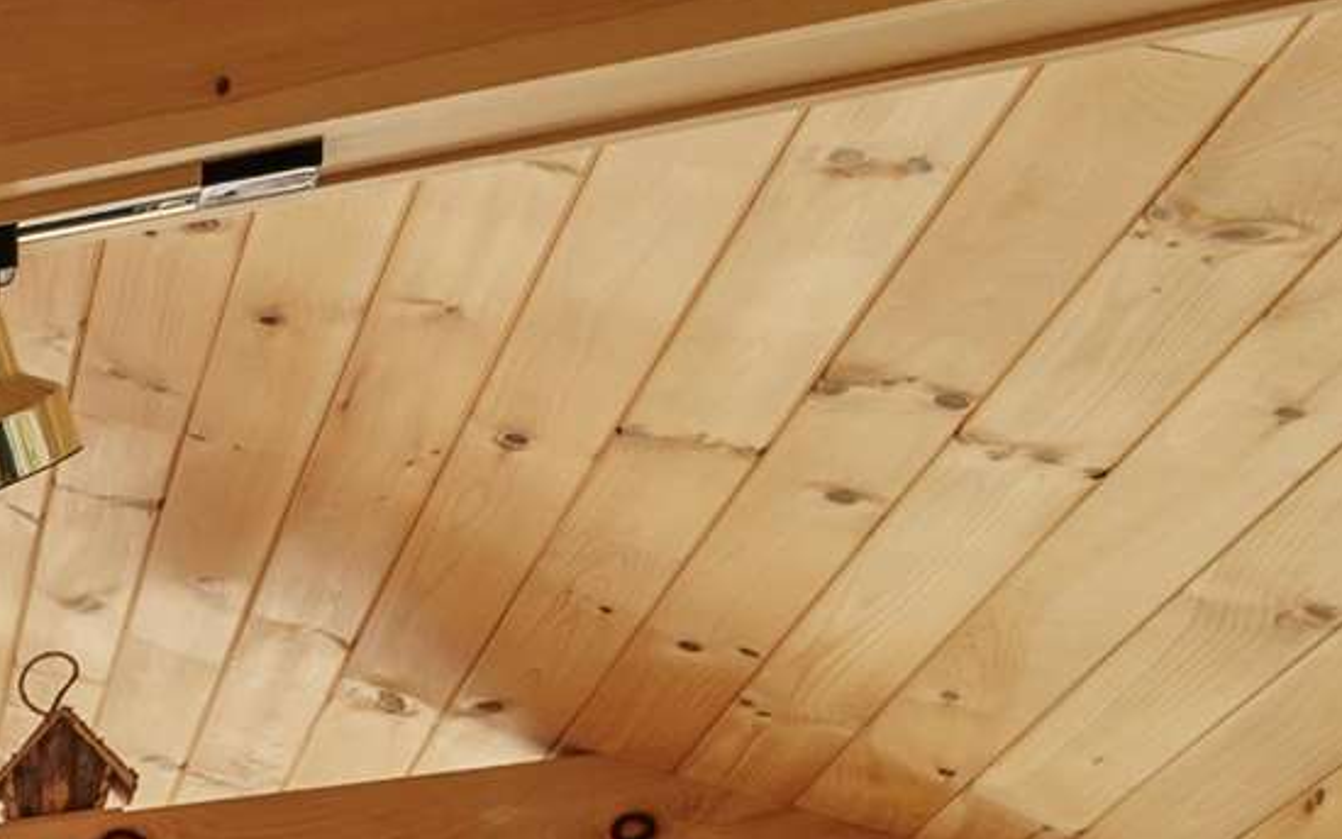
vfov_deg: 11.9
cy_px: 1969
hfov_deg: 13.5
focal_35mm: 91
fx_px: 3329
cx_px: -2157
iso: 100
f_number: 9
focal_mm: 16
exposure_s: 1/8
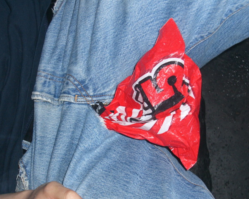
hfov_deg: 27.1
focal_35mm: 70
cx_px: 134
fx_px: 516
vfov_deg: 21.9
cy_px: 99
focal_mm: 10.7
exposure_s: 1/60
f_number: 3.6
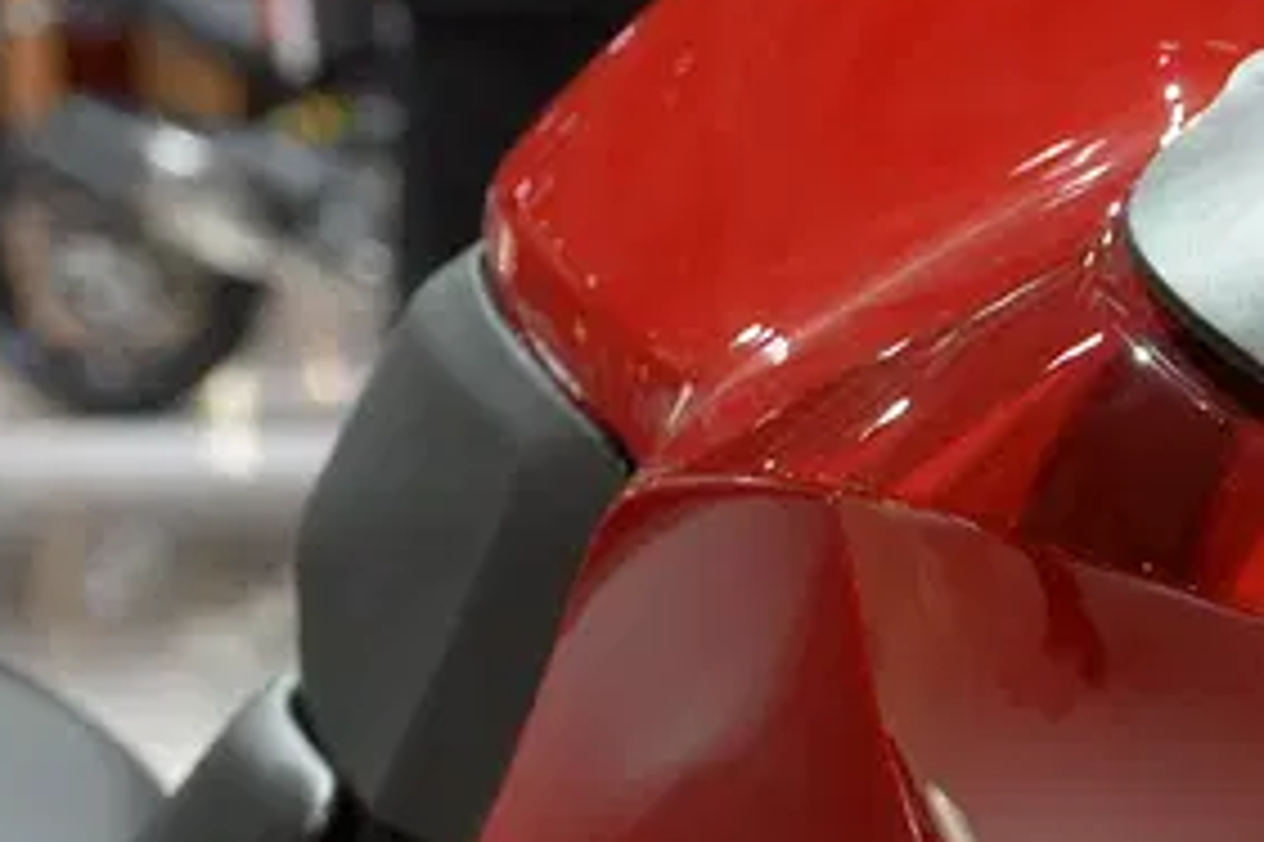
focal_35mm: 235
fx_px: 8246
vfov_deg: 5.8
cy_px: 862
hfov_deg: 8.3
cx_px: 2638
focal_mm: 55
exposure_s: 1/160
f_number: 8
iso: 800
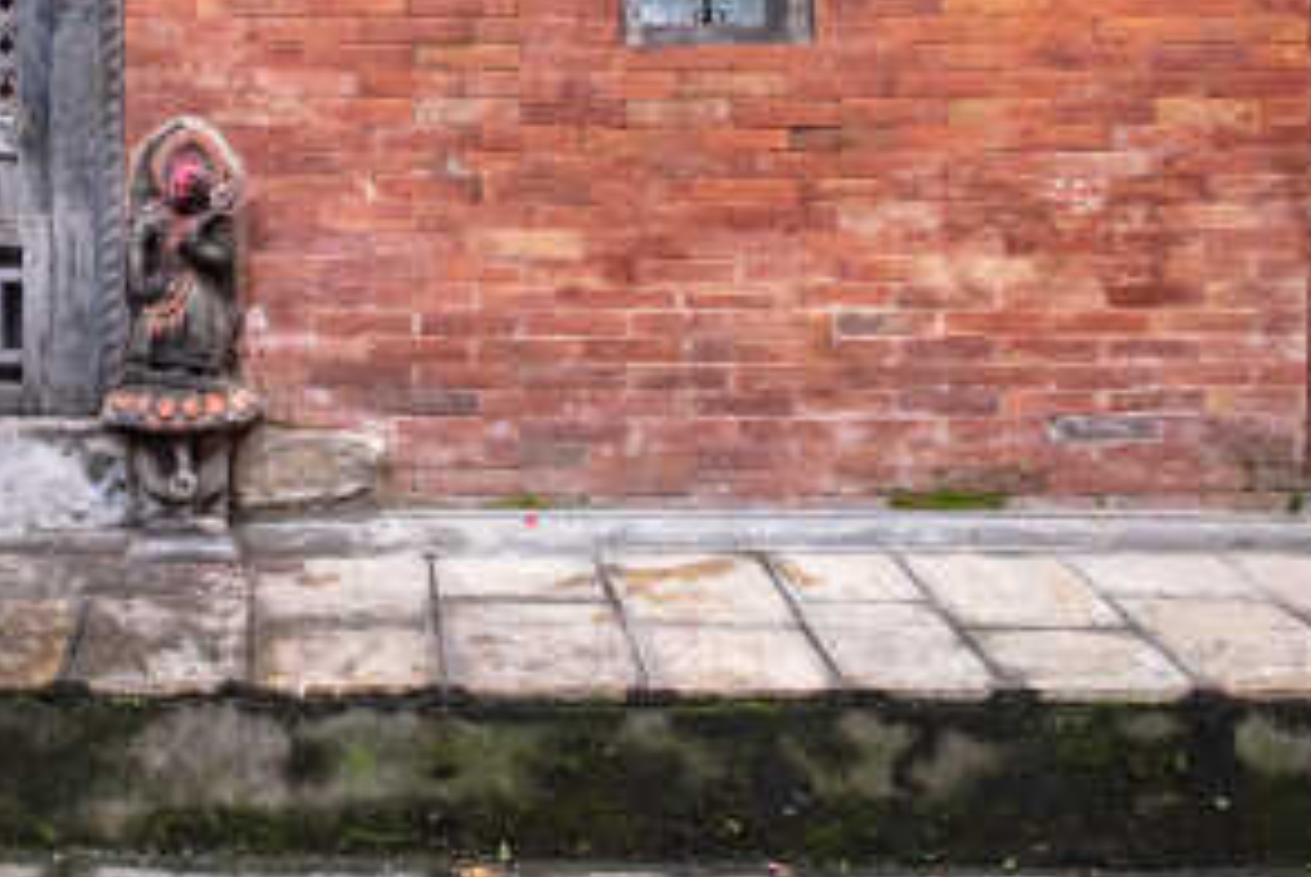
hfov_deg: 39.2
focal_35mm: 49
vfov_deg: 26.3
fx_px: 1786
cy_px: 27
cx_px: 320
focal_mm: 24
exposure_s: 1/80
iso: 2000
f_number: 4
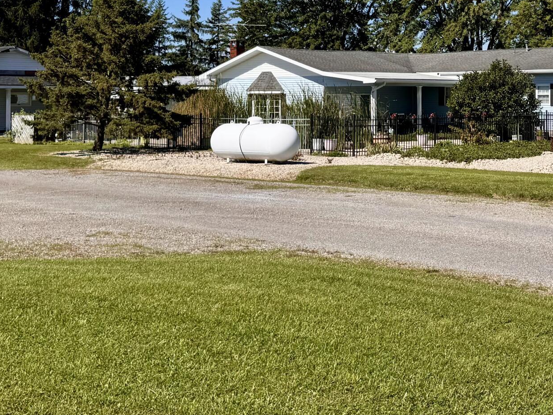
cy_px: 67
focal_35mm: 58
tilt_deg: +1.7
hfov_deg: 32.1
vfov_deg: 24.7
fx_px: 927
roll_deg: +0.1
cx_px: 459
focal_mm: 6.76
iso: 80
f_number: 1.78
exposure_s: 1/5348
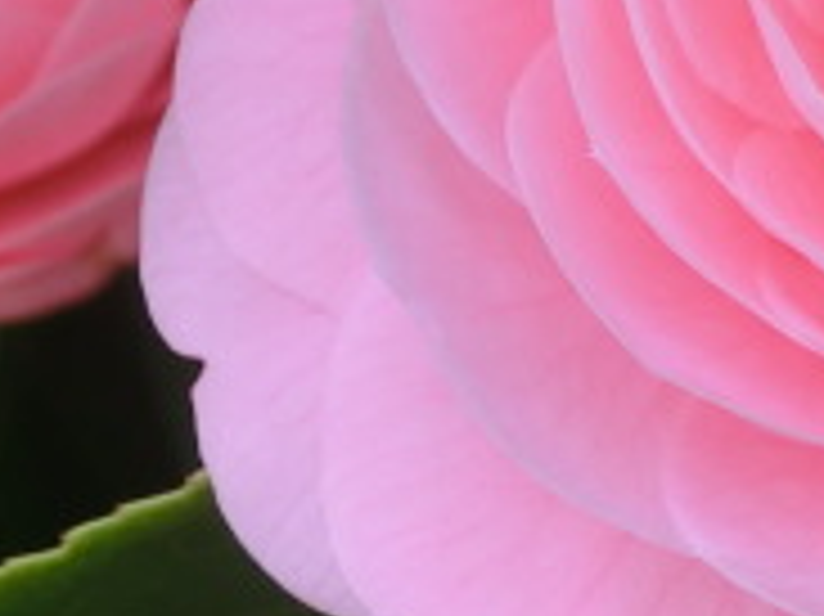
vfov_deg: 4.8
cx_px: 630
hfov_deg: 6.4
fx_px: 7327
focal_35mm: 308
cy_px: -45
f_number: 5.1
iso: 80
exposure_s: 1/125
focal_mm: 15.51
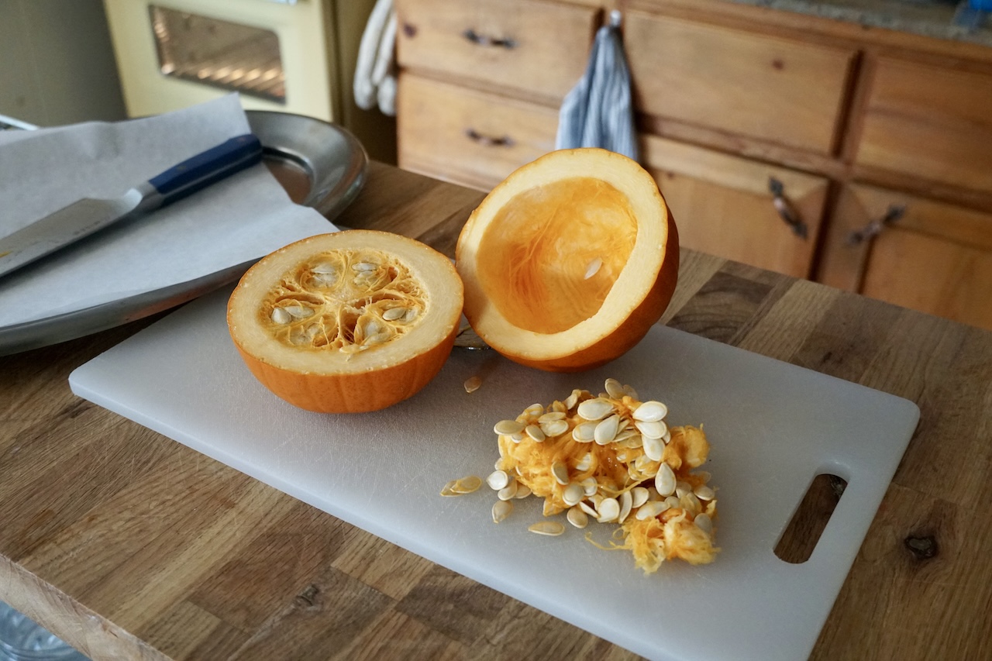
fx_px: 1033
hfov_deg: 51.3
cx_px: 496
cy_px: 330
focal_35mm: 38
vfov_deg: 35.5
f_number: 4
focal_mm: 25
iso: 3200
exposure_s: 1/160
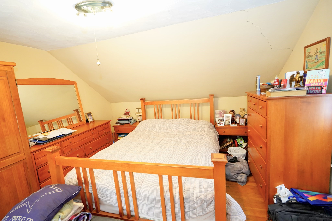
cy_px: 110
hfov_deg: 96.7
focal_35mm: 16
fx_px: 148
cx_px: 166
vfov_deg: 73.7
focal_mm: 16
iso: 4000
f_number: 4
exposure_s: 1/60
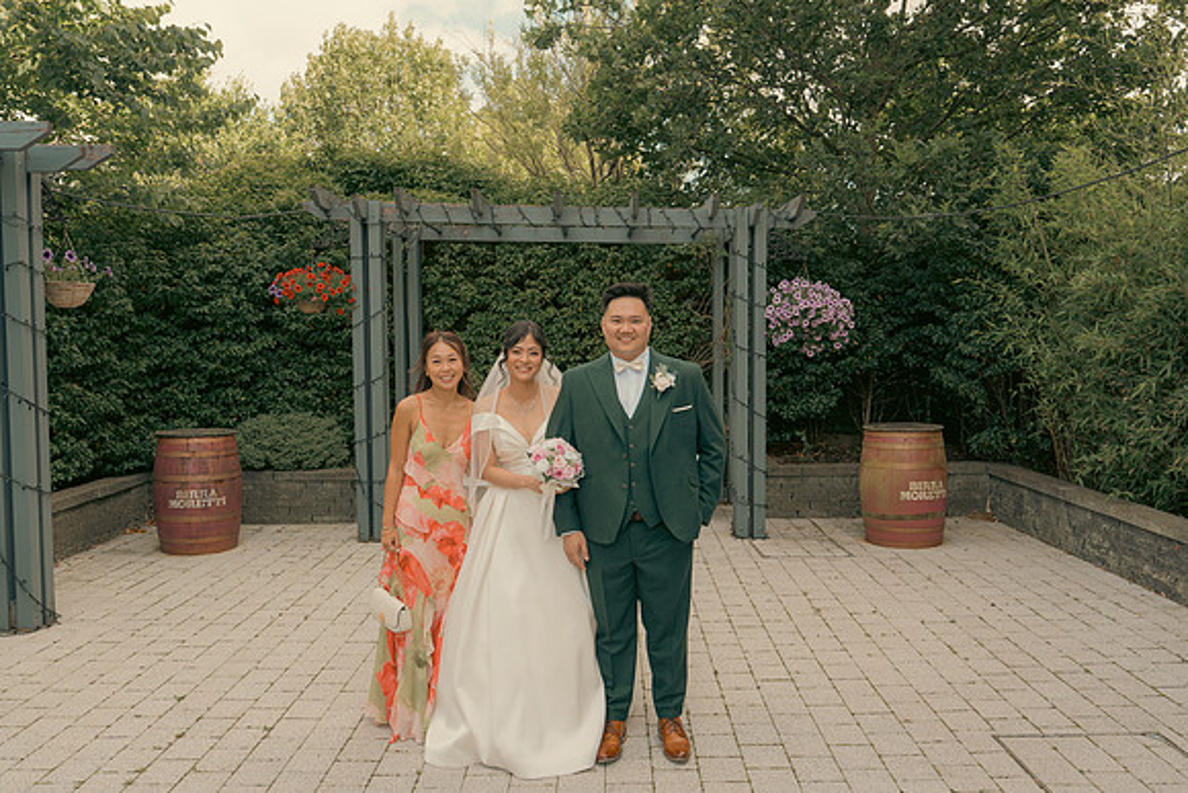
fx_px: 990
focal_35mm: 30
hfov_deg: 61.9
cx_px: 594
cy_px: 396
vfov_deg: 43.6
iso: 160
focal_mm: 30
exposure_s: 1/160
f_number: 5.6
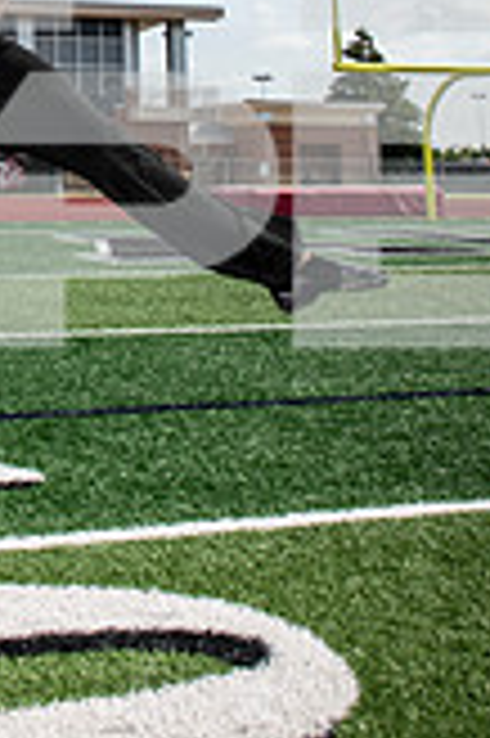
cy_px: -104
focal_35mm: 66
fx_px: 1350
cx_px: -63
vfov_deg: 27.5
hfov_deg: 19.6
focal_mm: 24
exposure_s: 1/400
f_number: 7.1
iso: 125
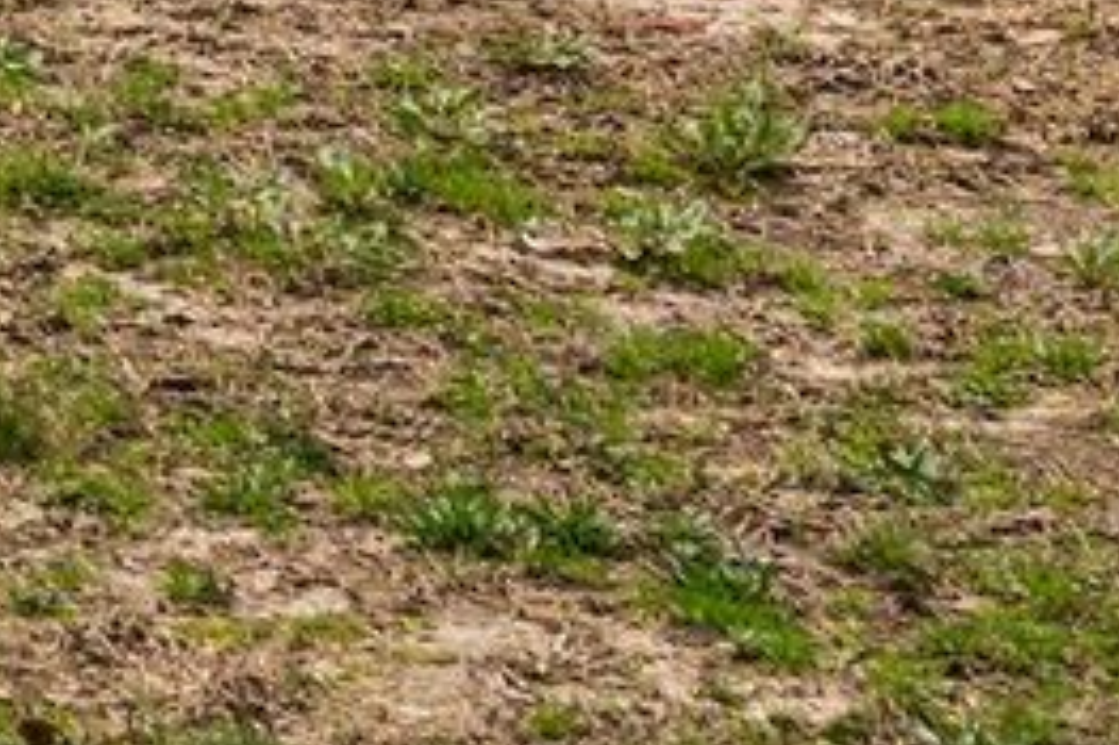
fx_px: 7952
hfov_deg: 7.7
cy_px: -1820
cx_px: -1217
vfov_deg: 5.0
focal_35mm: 256
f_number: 8
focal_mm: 35
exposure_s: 1/320
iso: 400
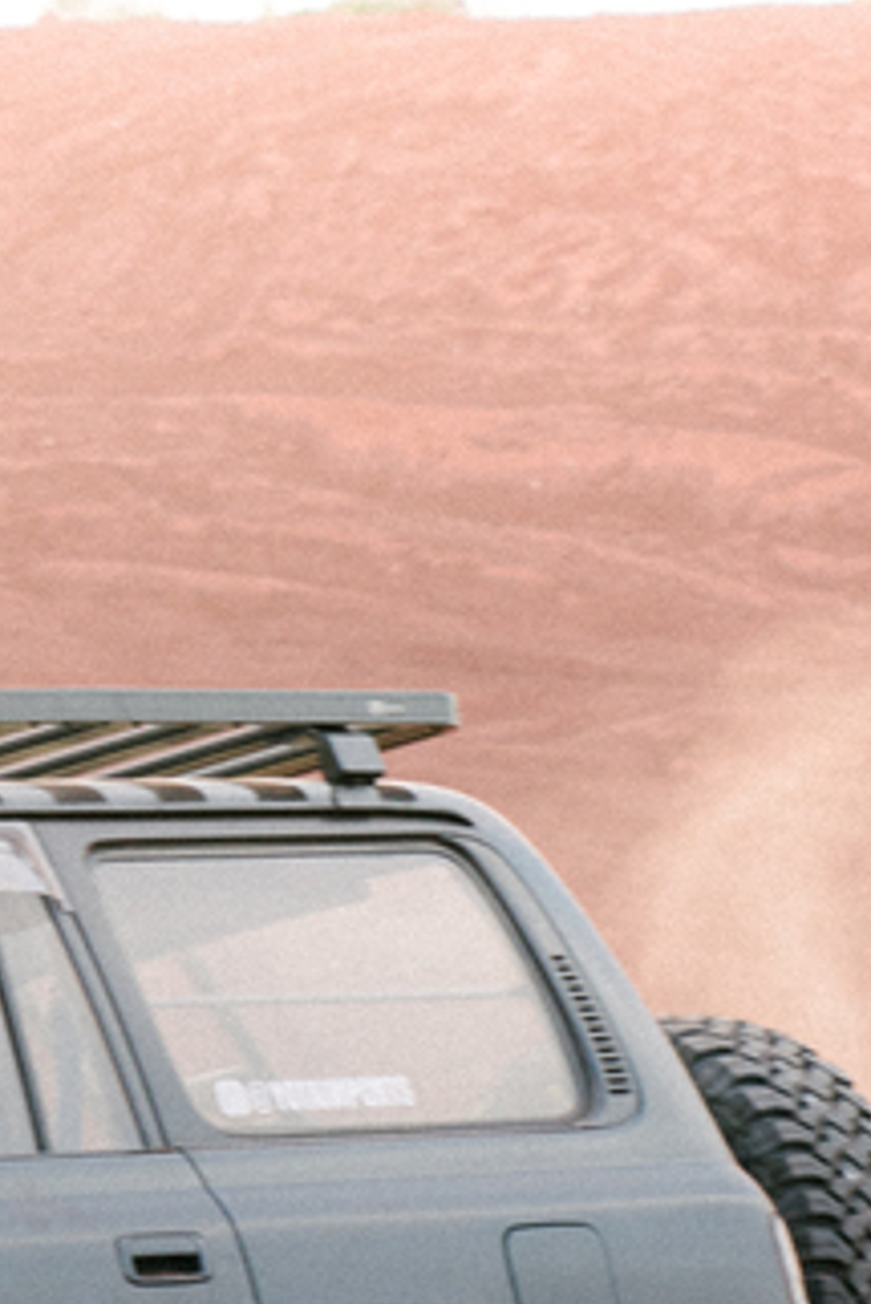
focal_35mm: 348
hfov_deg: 3.9
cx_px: -670
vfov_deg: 5.9
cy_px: 1417
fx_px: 12615
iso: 200
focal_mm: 70
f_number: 3.2
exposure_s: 1/160
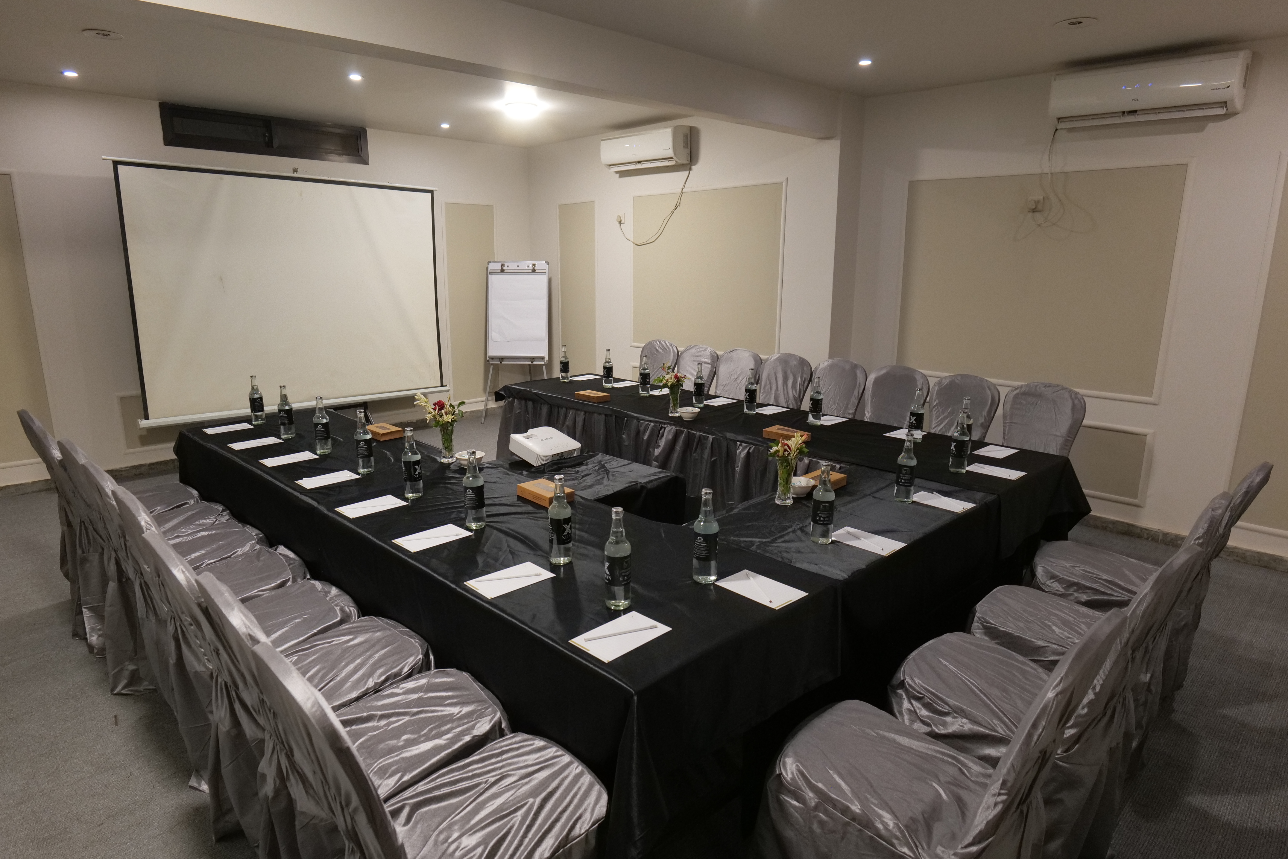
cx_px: 644
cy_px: 430
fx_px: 715
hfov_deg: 84.0
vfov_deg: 61.9
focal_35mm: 20
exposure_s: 1/100
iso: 3200
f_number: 4.5
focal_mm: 20
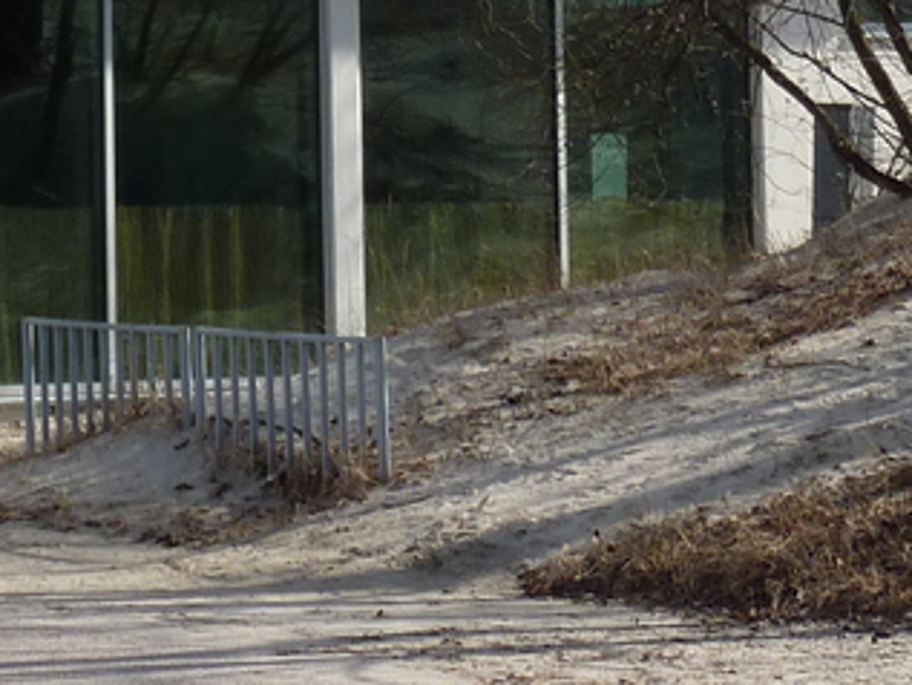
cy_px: -492
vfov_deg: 6.5
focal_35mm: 223
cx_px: -190
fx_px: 5877
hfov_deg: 8.8
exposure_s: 1/500
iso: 80
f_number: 4.5
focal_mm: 9.7
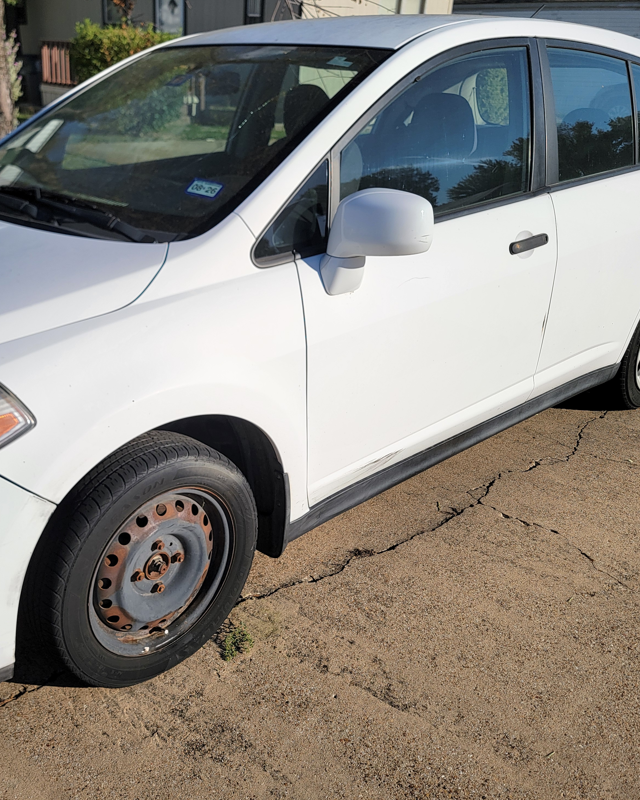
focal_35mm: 32
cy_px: 391
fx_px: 758
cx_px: 219
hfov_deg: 45.2
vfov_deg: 55.7
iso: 16
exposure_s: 1/2277
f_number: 1.8
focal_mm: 6.7
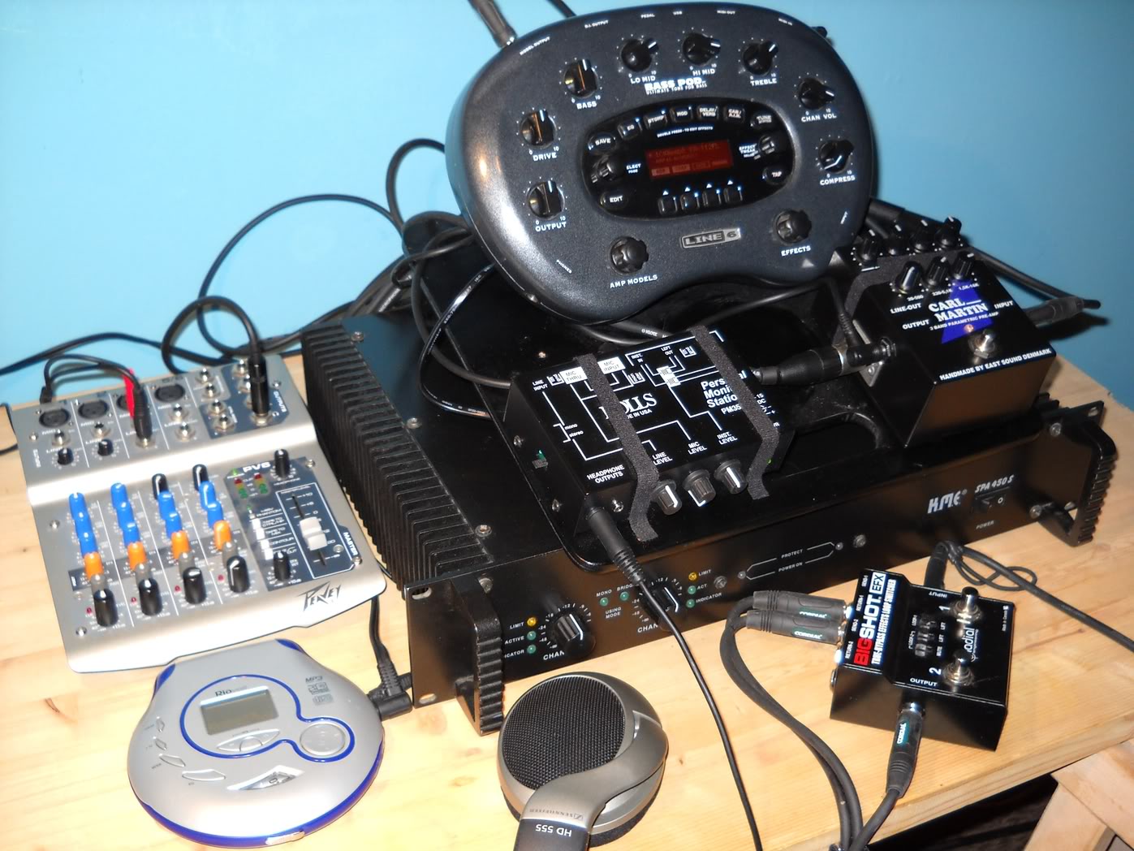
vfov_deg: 35.1
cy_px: 426
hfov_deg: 45.8
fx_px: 1343
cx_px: 567
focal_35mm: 41
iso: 100
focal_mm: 6.72
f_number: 3.1
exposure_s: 1/30
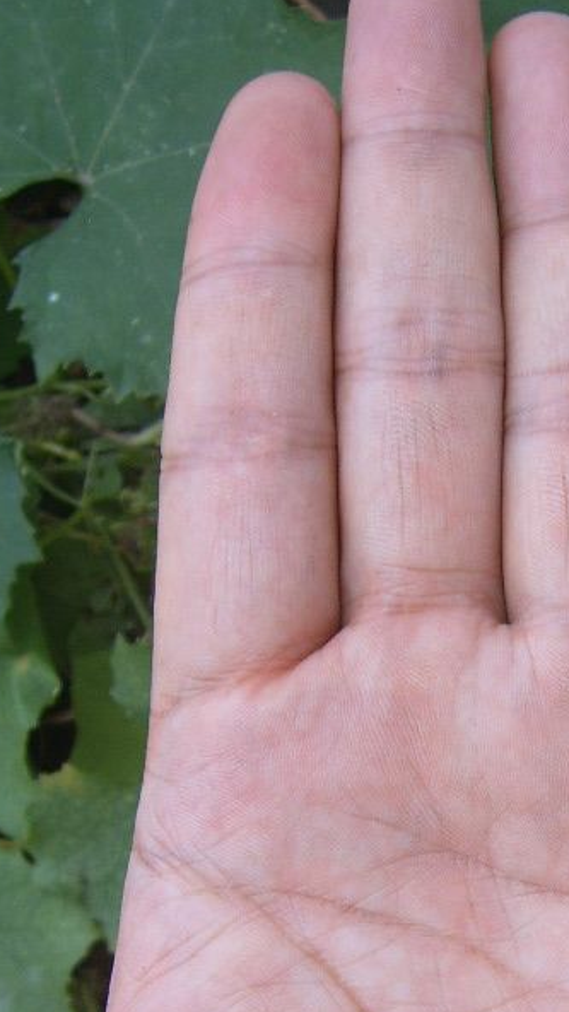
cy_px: 786
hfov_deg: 18.1
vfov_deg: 31.2
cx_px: 465
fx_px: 1770
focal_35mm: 66
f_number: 2.8
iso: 50
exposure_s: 1/125
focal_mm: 5.8
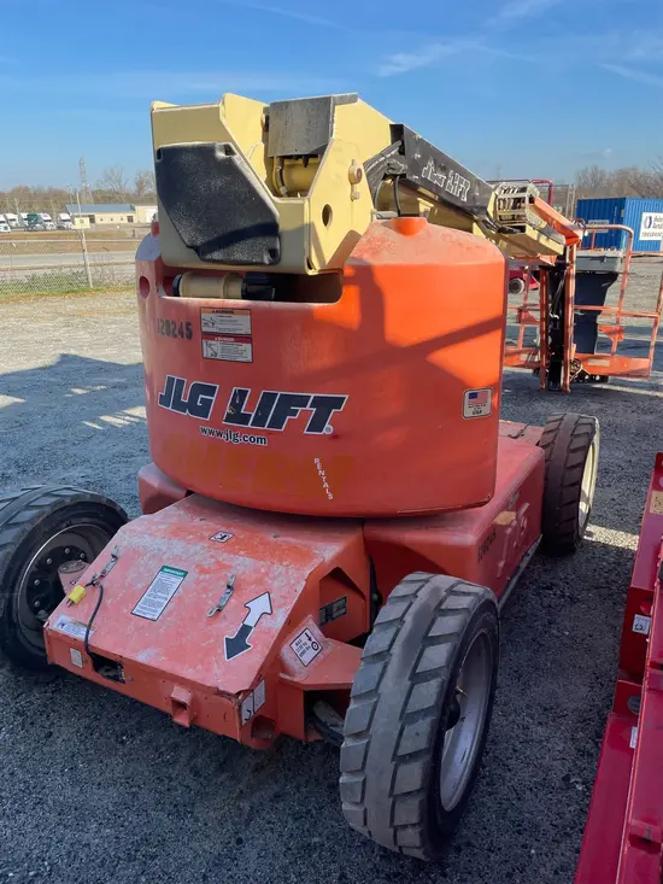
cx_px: 332
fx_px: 664
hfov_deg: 53.1
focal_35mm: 26
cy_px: 442
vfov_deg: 67.3
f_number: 1.6
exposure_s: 1/1667
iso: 50
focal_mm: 4.2
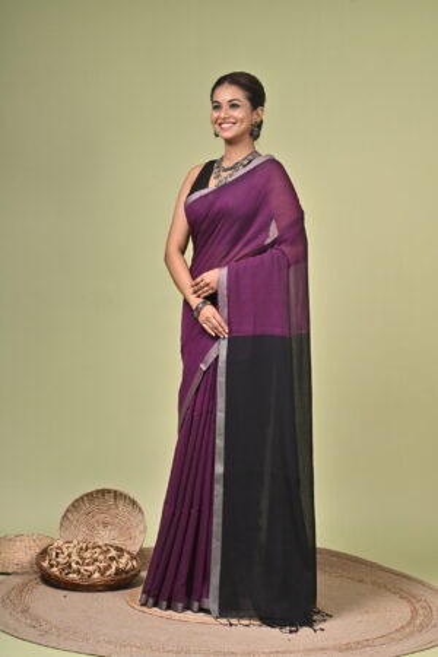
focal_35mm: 85
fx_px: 1551
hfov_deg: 16.1
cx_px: 219
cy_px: 328
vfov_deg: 23.9
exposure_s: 1/160
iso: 400
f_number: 8
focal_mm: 85
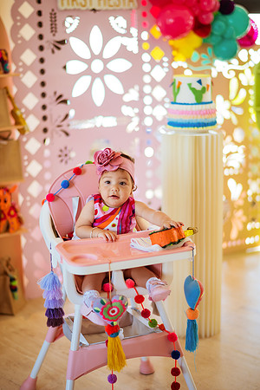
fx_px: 628
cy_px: 195
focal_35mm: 58
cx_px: 130
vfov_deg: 34.5
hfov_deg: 23.4
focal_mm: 58
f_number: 1.6
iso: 250
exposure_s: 1/400
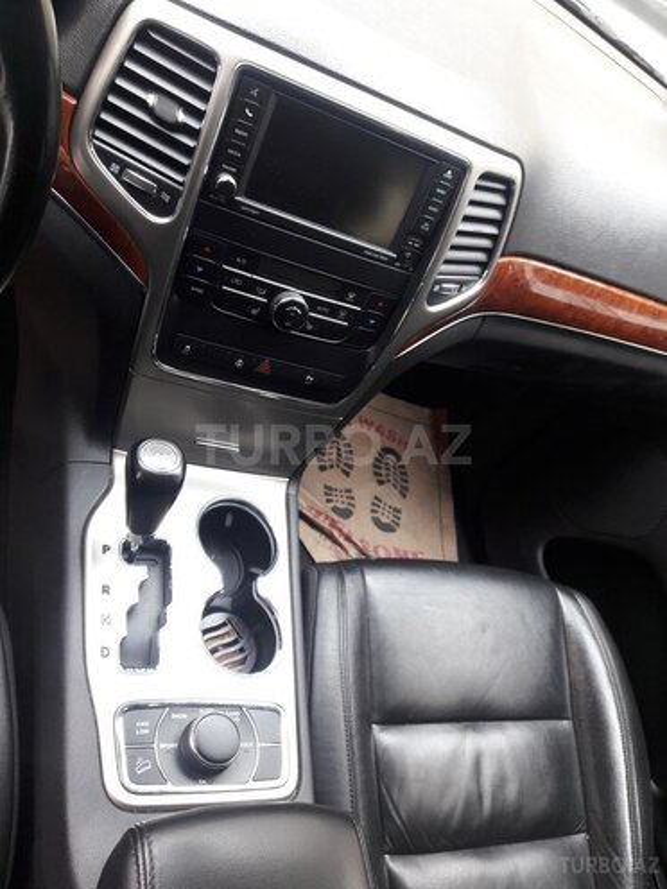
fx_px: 719
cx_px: 334
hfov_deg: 49.7
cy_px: 444
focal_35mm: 28
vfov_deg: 63.4
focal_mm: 3.7
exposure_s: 1/33
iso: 80
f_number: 1.9
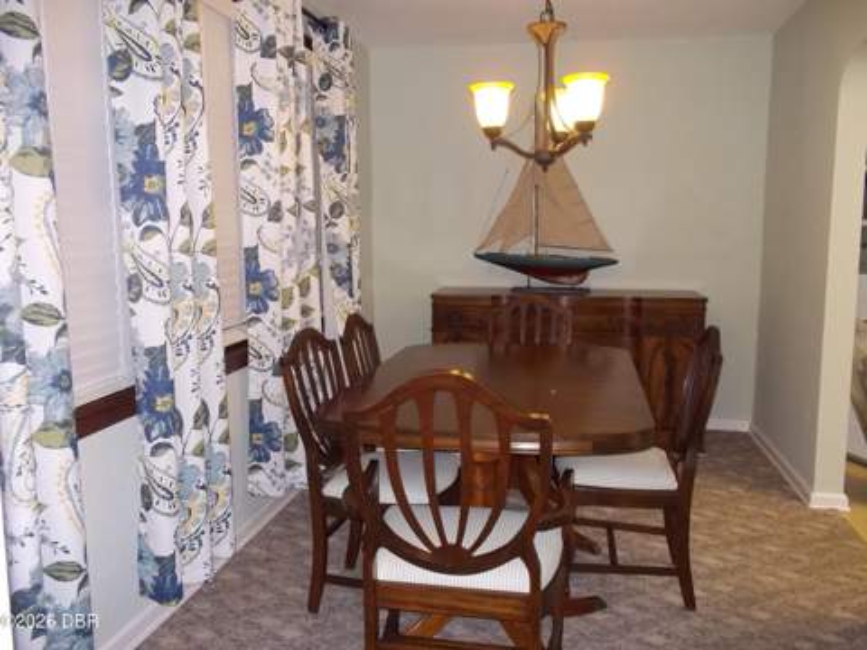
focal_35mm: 29
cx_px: 434
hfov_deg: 61.7
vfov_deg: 48.2
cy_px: 325
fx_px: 726
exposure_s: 1/30
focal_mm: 4.1
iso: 320
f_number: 3.3
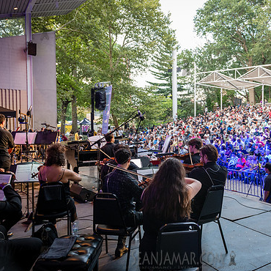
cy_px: 134
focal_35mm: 32
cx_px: 186
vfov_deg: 51.1
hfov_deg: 50.0
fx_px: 283
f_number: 4.5
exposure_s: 1/60
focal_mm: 24
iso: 1600
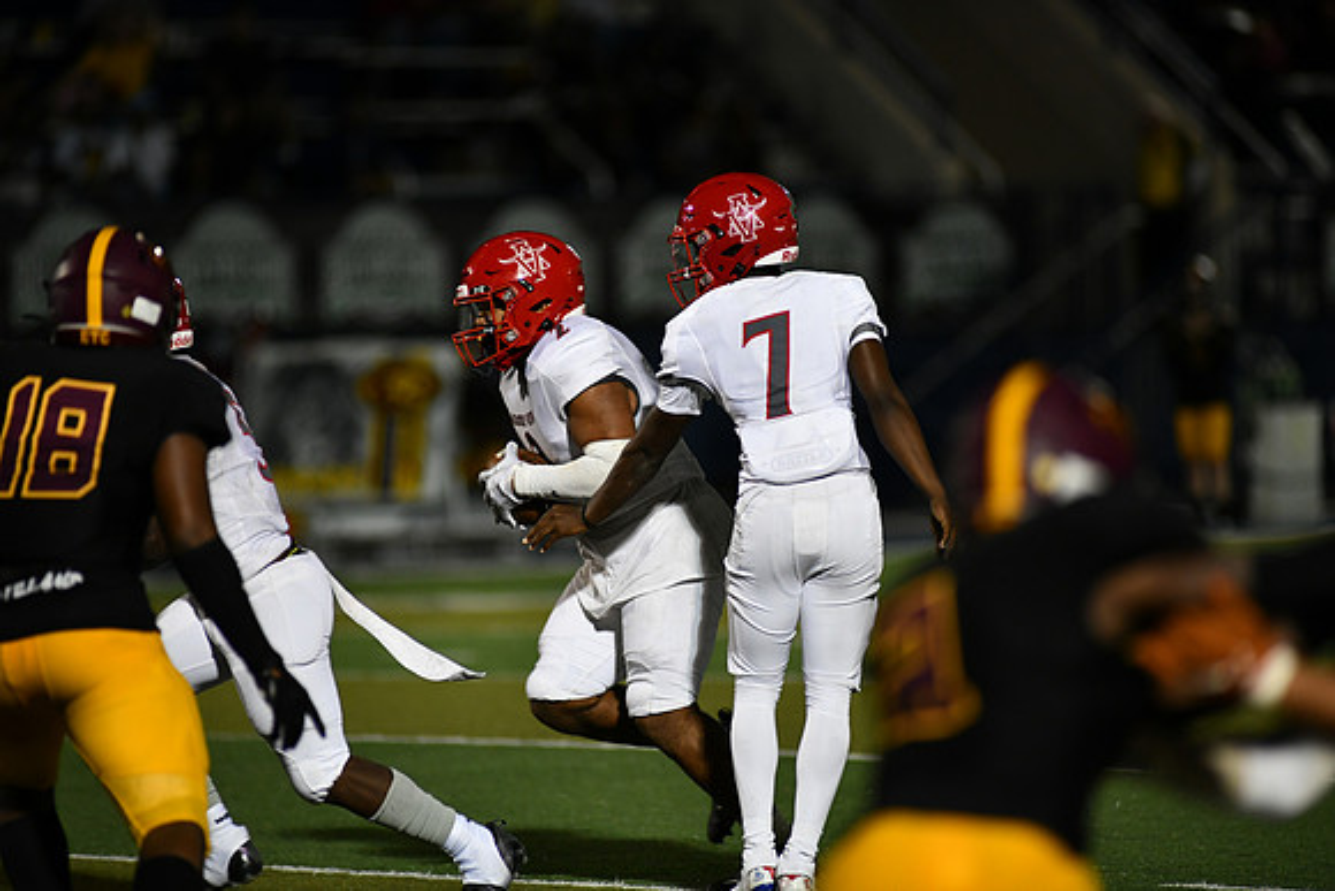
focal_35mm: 300
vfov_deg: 4.6
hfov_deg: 6.9
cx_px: 668
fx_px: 11127
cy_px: 446
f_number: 2.8
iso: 1600
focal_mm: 300
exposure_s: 1/1000
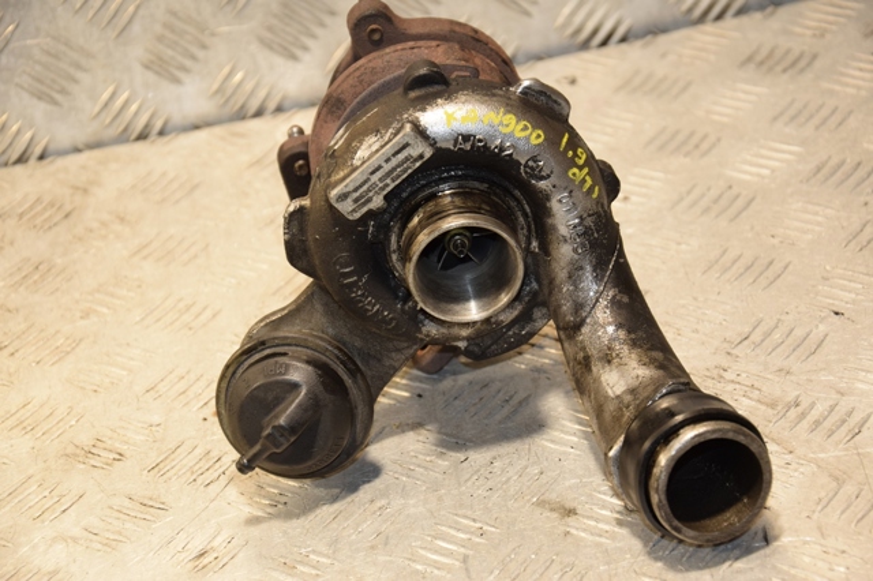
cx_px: 436
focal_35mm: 105
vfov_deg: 13.0
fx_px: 2545
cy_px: 290
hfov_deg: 19.5
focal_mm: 70
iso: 800
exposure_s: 1/160
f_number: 5.3
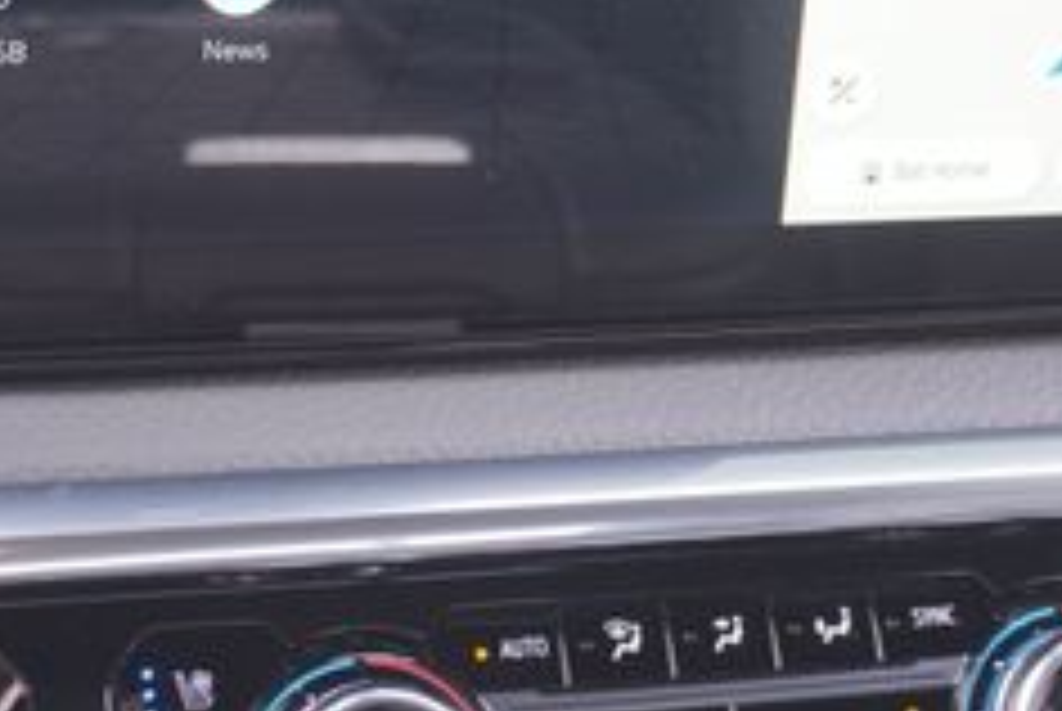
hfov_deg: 23.7
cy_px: 130
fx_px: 2521
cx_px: 342
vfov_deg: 15.9
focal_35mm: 85
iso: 250
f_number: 4
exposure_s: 1/60
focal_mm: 21
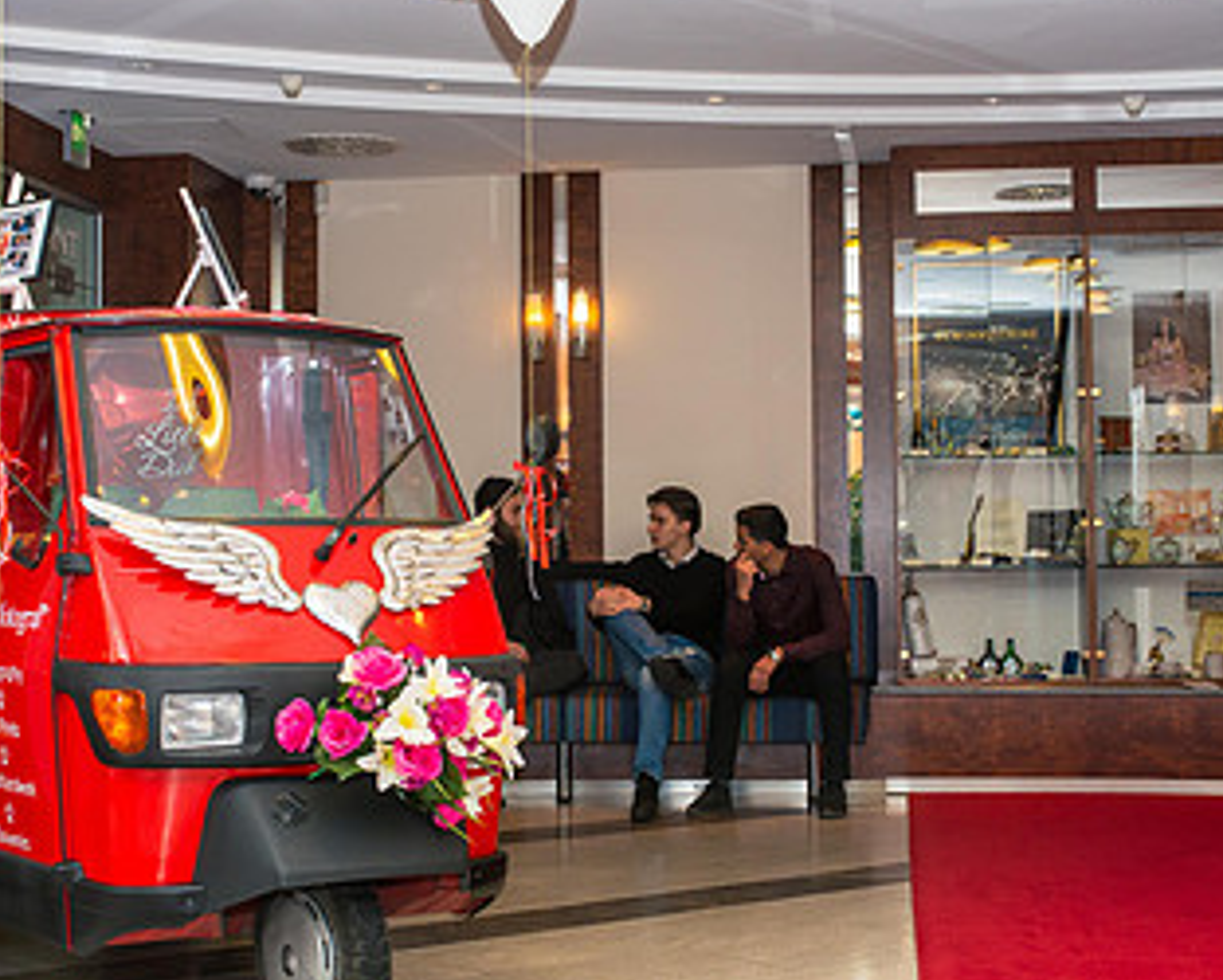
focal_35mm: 61
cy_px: 417
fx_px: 2209
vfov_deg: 25.0
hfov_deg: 30.9
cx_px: 592
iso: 1000
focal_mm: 35
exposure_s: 1/60
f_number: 7.1
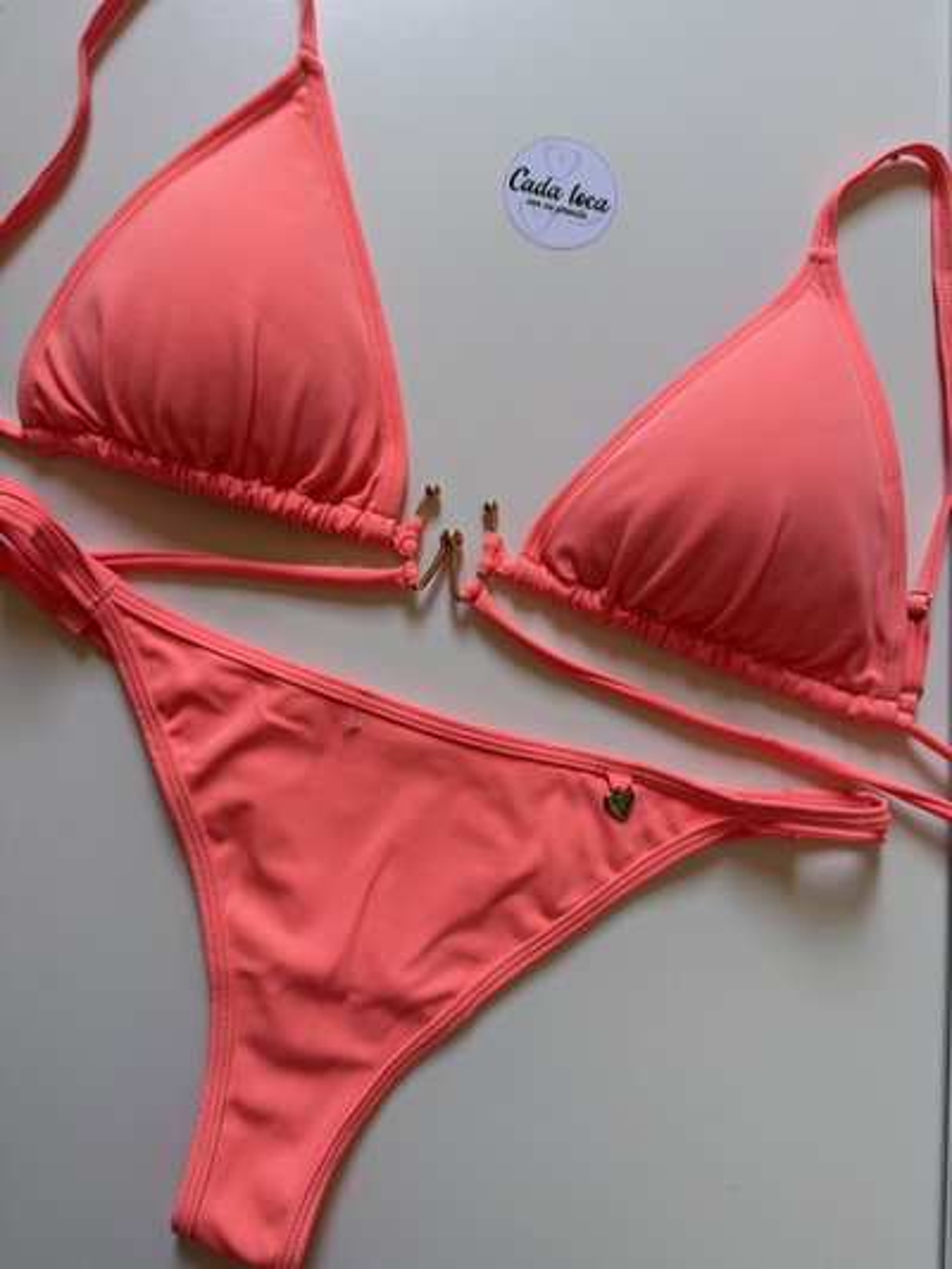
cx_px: 476
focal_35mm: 24
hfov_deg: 56.8
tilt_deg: -86.8
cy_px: 634
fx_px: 880
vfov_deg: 71.6
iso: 64
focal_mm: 6.76
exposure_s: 1/175
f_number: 1.78
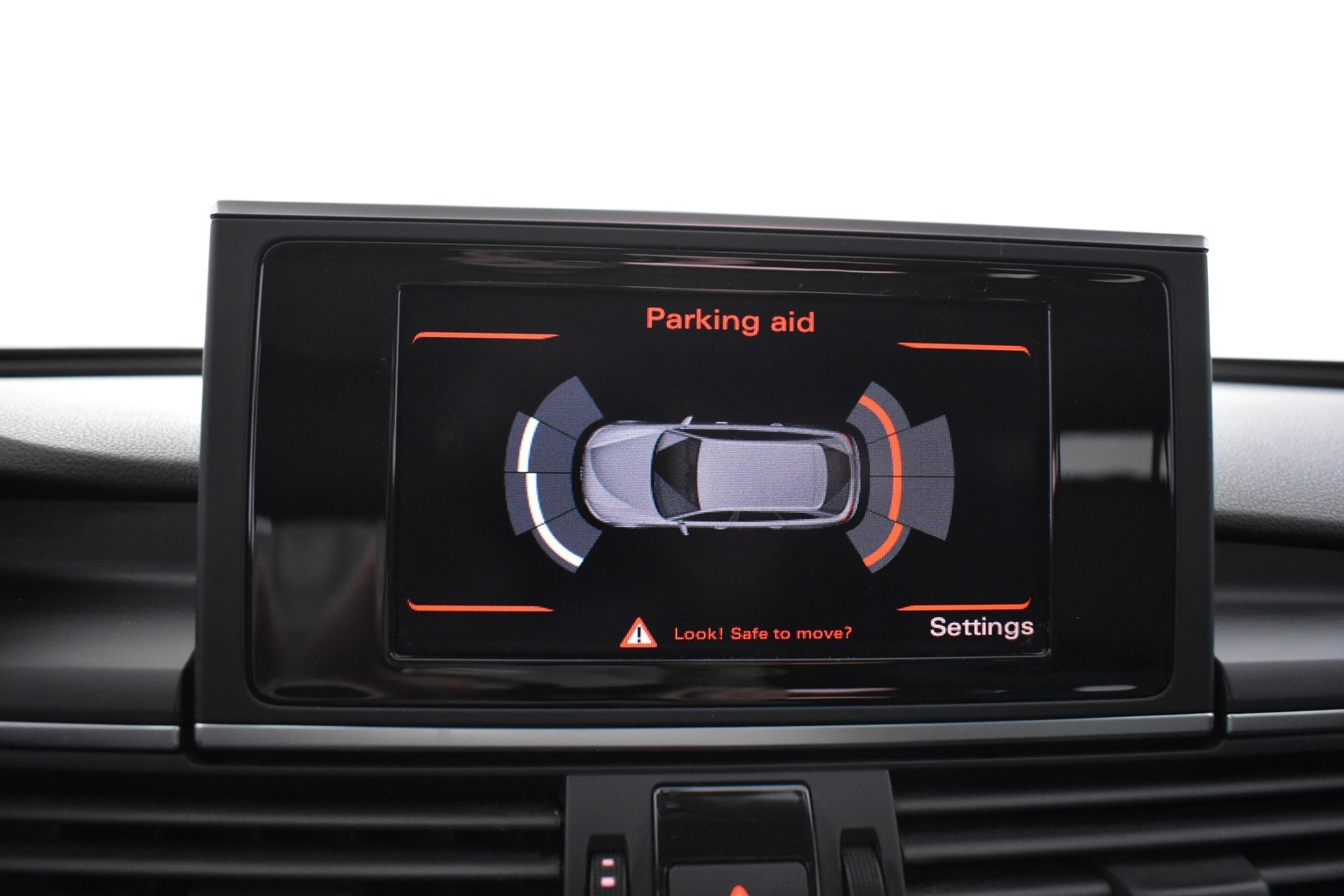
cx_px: 672
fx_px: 1008
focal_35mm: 27
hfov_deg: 67.4
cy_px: 448
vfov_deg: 47.9
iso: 3200
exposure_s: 1/30
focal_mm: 18
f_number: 3.5
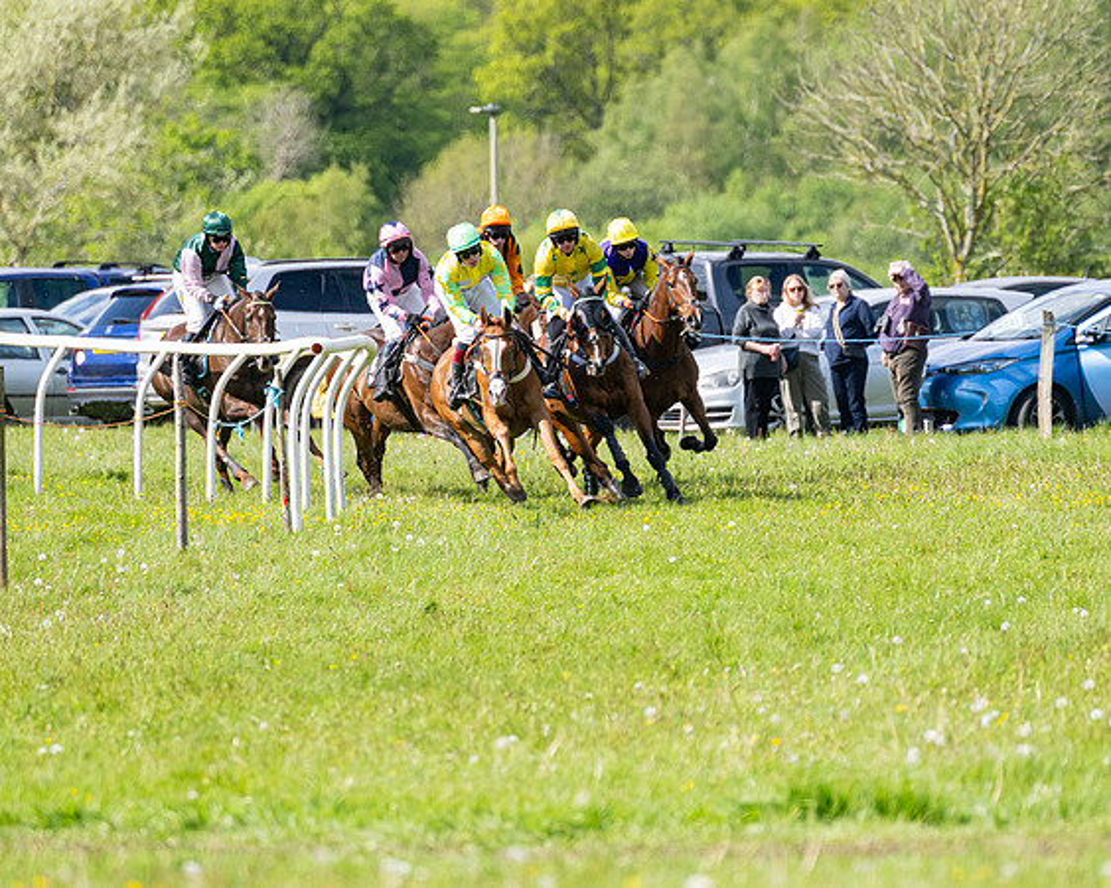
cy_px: 444
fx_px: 15554
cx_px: 556
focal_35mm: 473
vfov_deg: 3.3
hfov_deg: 4.1
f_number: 4
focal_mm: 280
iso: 200
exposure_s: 1/1250
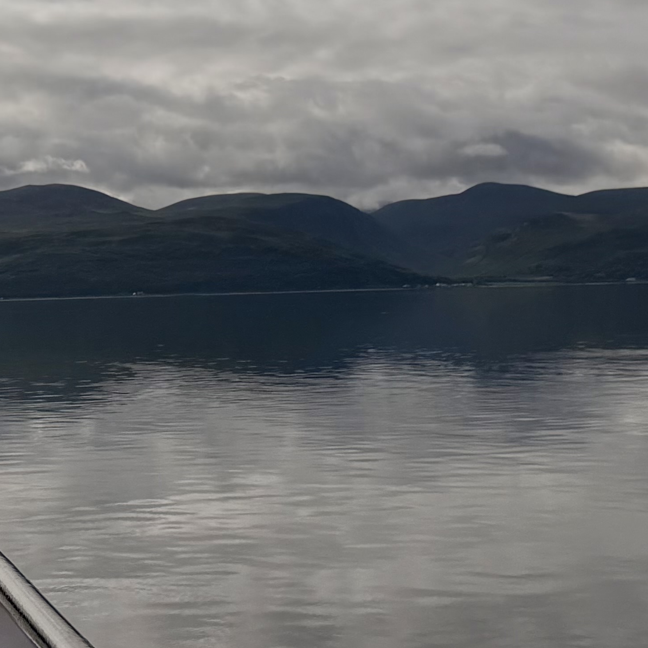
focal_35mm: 83
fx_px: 1758
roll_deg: +1.8
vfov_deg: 20.8
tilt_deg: +1.9
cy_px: 245
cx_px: -16
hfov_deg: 20.2
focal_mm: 6.76
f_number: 1.78
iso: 80
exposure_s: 1/22727
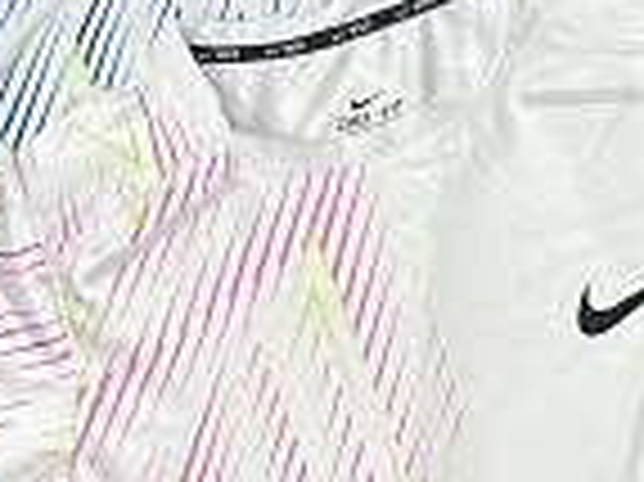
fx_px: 1692
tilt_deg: -73.9
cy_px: 65
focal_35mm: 91
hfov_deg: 20.9
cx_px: 626
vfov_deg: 16.0
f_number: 1.6
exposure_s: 1/100
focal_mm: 5.1
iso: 80
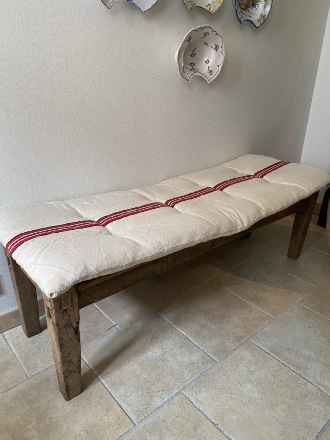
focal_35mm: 26
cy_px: 220
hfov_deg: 53.1
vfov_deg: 67.3
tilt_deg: -24.2
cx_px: 165
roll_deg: +0.1
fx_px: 330
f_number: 1.8
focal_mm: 4.25
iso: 320
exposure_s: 1/50
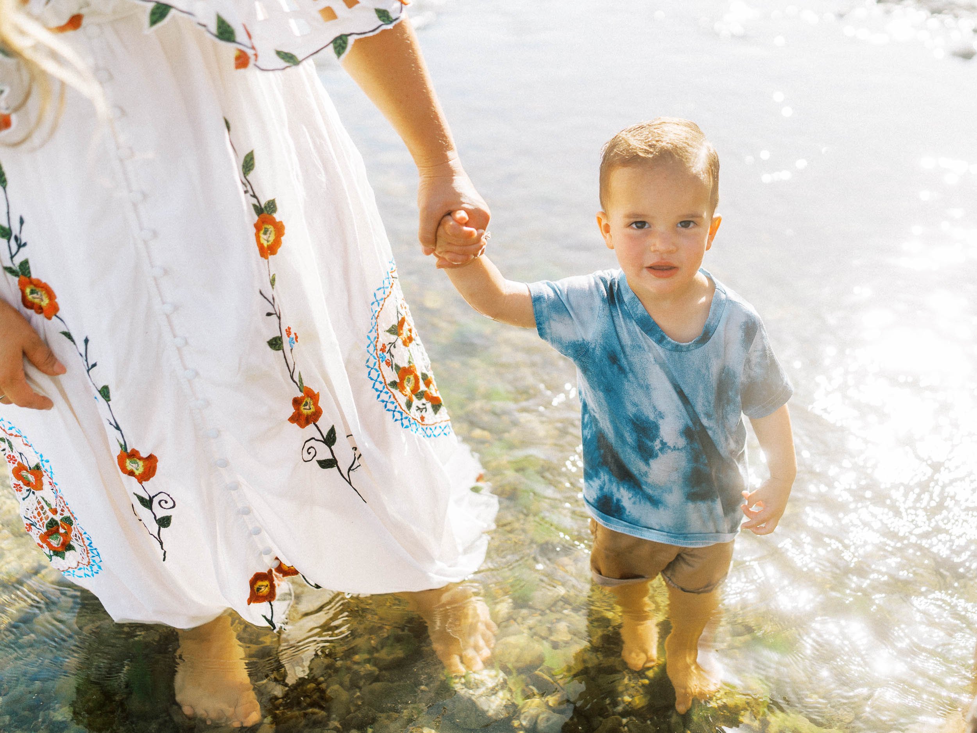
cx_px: 582
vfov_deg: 35.9
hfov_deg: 46.5
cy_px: 345
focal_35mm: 40
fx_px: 1132
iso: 160
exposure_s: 1/2500
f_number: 1.8
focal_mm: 35
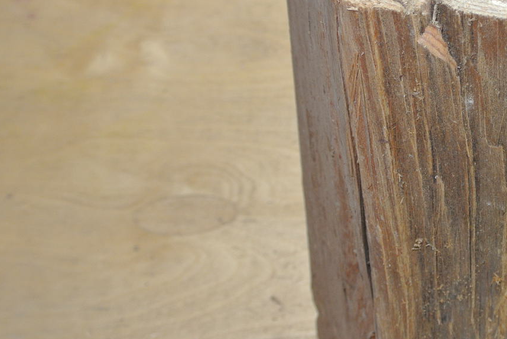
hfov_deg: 24.4
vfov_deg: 17.3
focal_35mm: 79
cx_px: 512
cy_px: 149
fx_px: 1114
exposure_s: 1/60
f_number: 4
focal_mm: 13.1
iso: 200
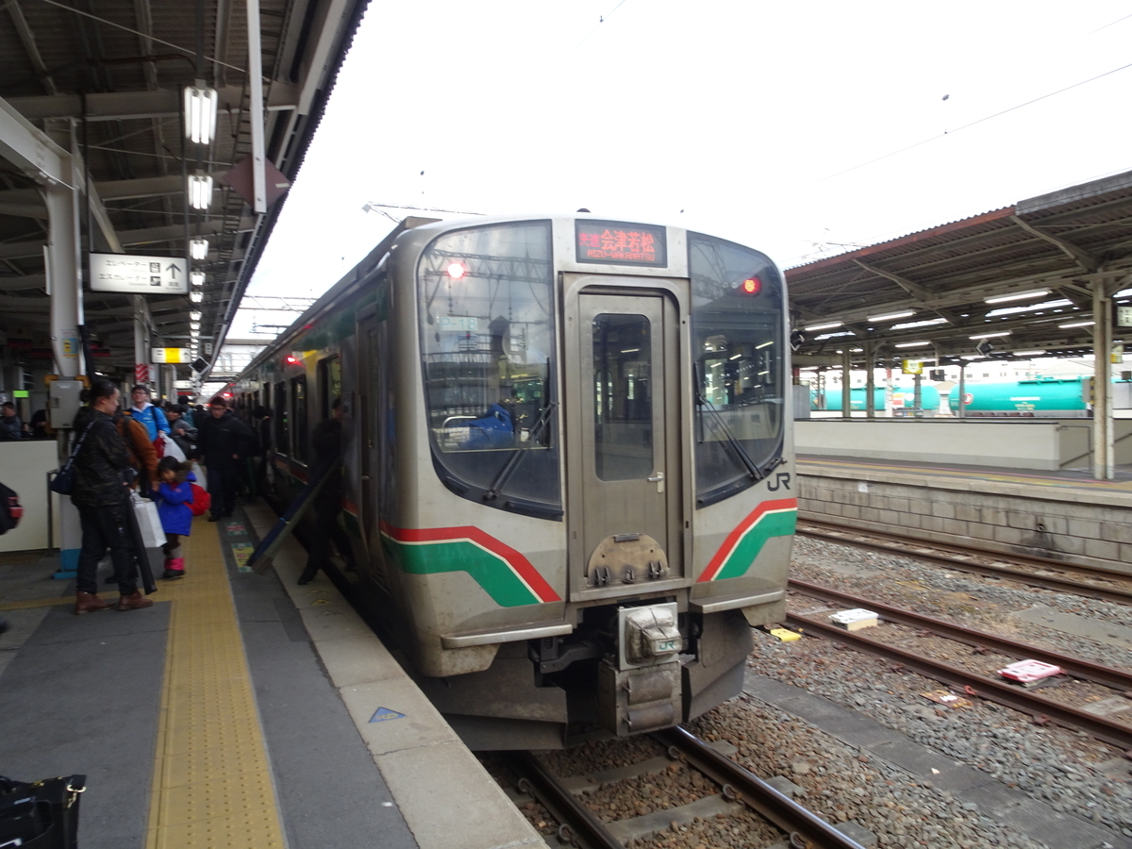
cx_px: 566
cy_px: 424
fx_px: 785
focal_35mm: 24
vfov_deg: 56.8
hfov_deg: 71.6
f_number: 3.5
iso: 80
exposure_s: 1/50
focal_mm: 4.1
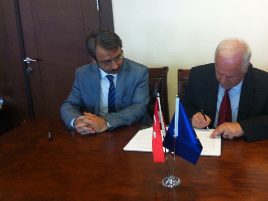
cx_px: 174
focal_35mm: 46
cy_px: 77
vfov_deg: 31.4
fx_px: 356
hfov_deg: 40.8
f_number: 2.8
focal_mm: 3.85
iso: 125
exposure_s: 1/15
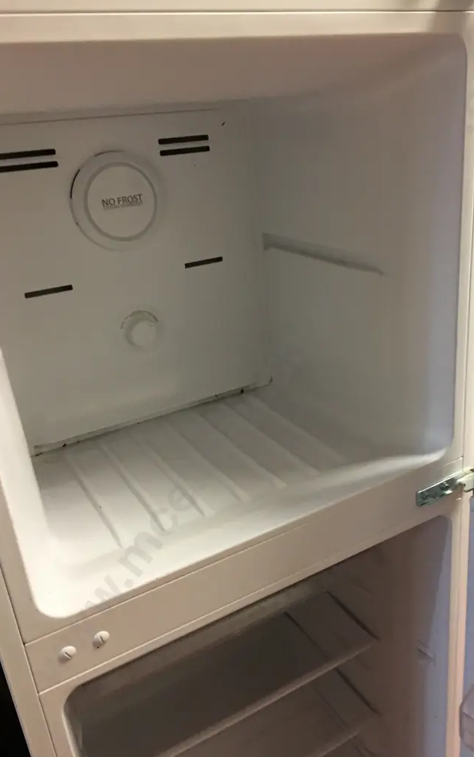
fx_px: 640
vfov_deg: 61.2
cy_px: 378
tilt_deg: -22.4
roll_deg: +4.5
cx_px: 271
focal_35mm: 31
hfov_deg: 40.5
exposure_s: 1/17
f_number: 2.2
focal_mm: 4.15
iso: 125
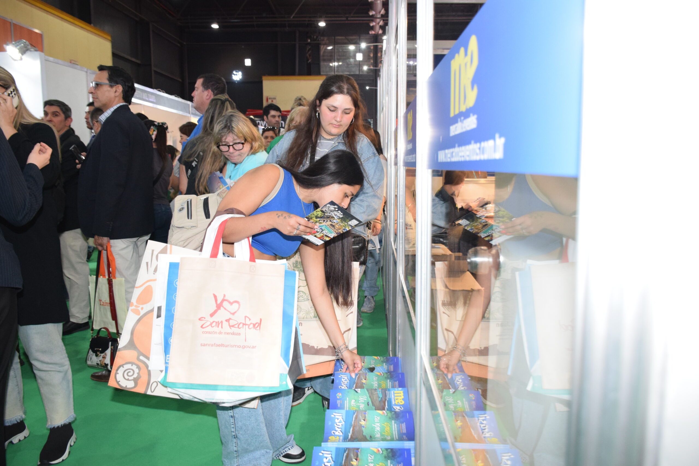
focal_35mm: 27
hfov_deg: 67.4
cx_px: 350
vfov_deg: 47.9
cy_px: 233
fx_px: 524
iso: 2000
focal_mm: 18
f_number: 3.5
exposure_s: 1/60
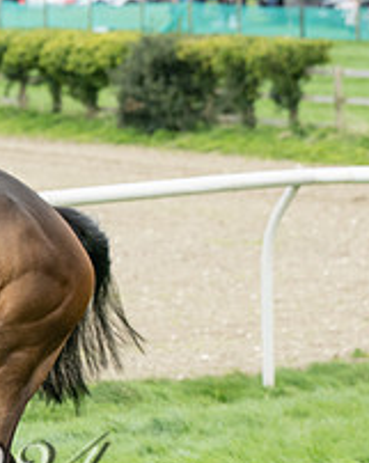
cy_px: 432
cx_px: -222
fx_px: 5158
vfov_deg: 5.1
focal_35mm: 377
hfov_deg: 4.1
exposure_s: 1/800
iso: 400
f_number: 5
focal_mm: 92
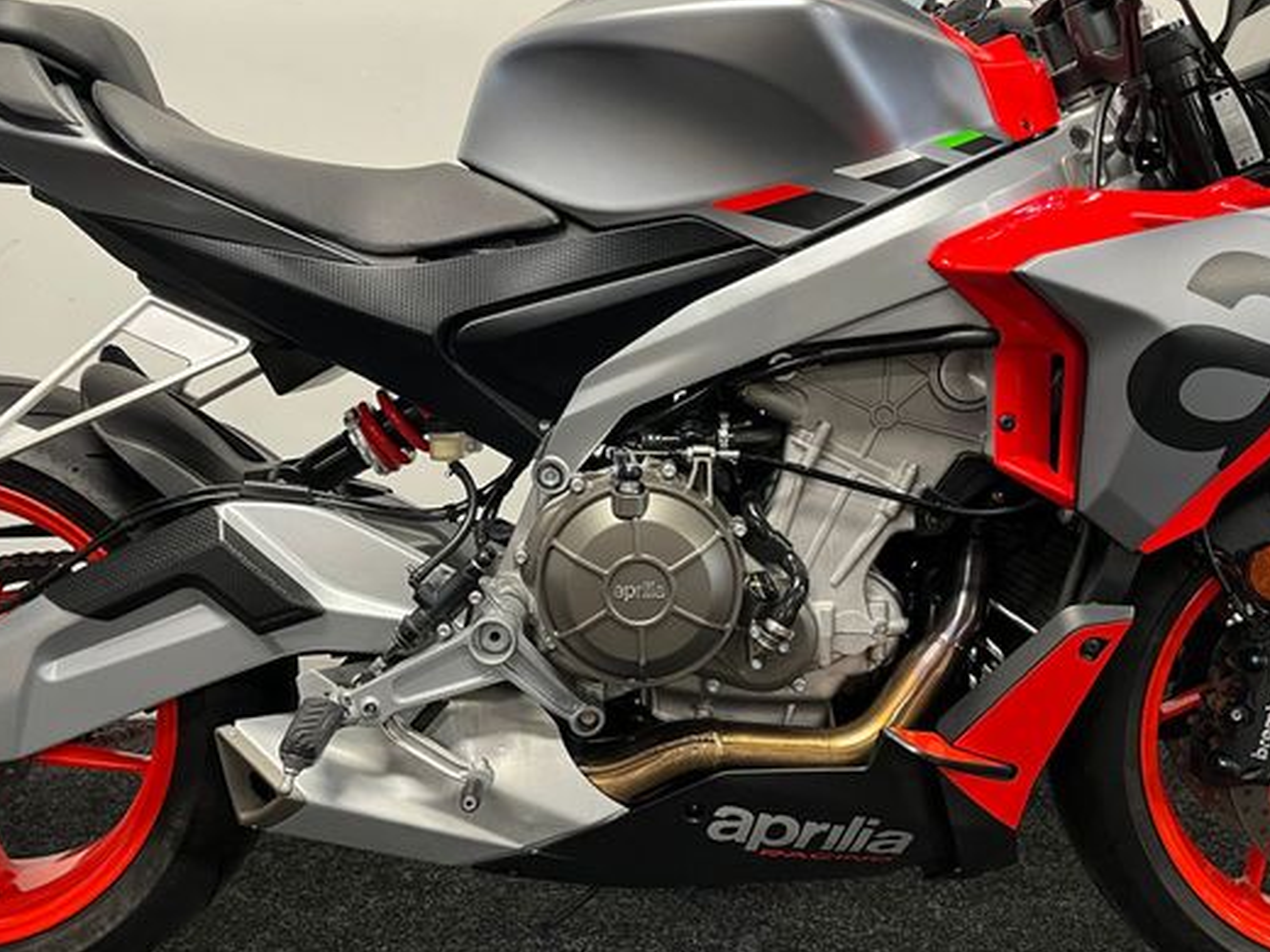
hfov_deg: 56.8
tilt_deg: -9.2
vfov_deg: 44.1
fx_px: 1174
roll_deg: +0.4
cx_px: 635
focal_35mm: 32
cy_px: 435
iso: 200
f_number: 1.6
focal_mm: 5.1
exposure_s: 1/50
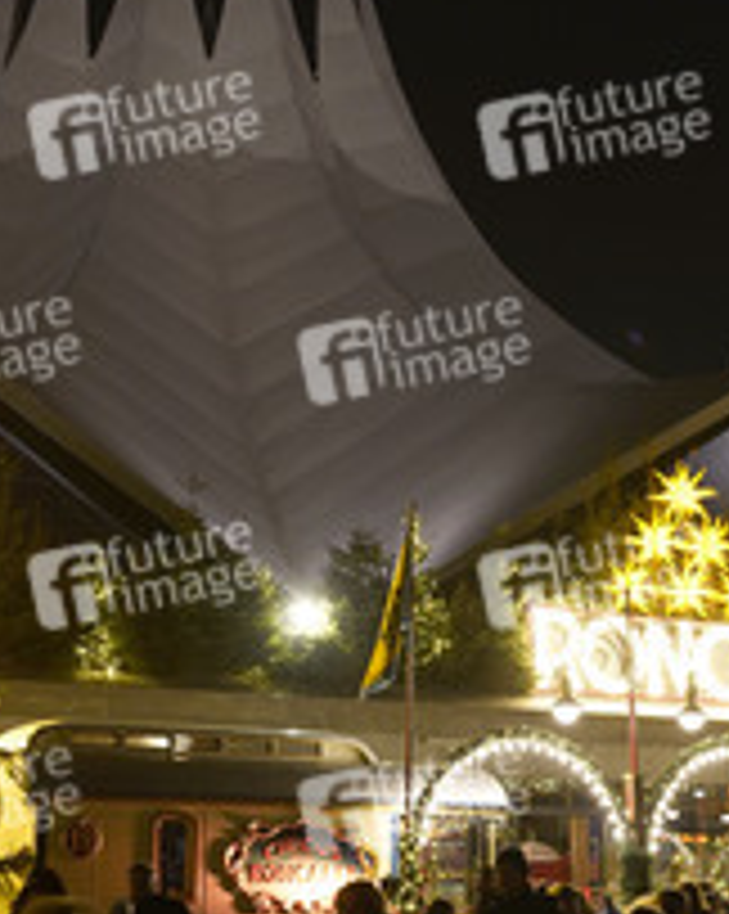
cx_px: 475
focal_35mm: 75
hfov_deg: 20.3
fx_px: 2026
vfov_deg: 25.4
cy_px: 464
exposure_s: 1/8
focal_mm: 36
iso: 640
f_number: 5.6
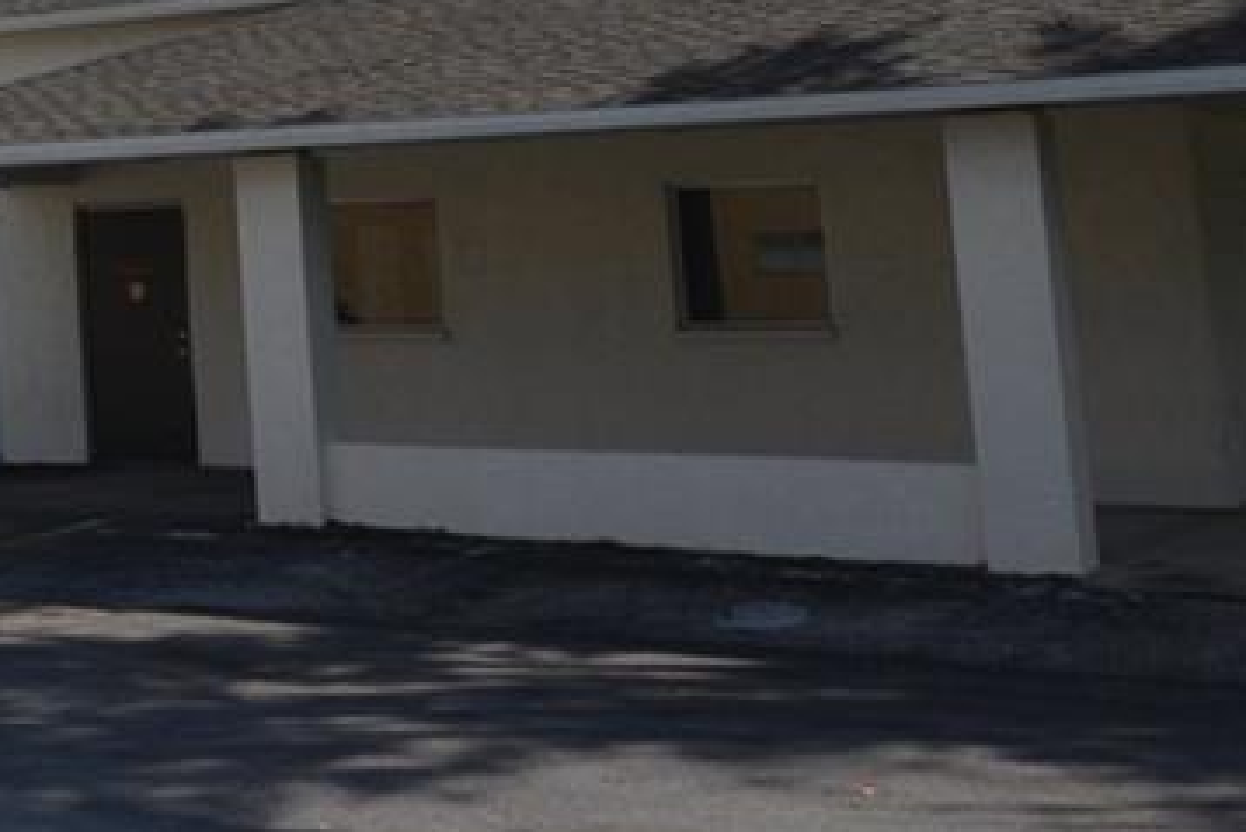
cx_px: -626
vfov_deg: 19.7
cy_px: -7
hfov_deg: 23.8
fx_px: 2320
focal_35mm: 67
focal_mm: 10
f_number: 10
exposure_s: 1/400
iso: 100
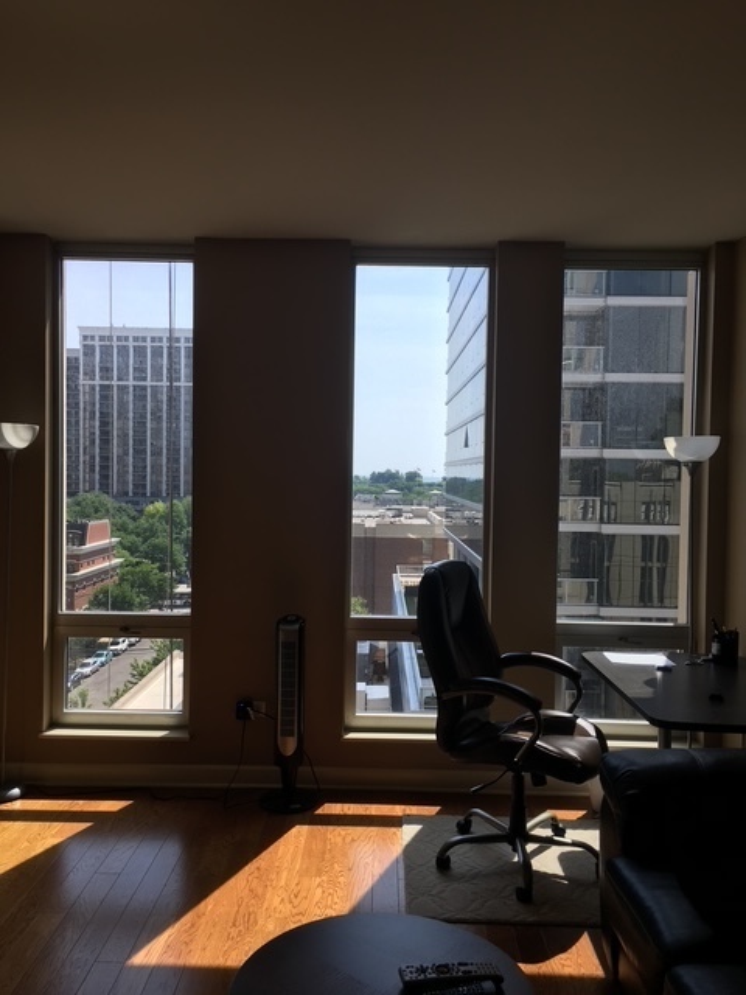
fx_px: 833
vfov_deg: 61.7
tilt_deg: +1.0
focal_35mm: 29
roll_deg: -1.2
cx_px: 373
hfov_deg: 48.2
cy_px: 498
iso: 25
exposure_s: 1/279
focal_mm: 4.15
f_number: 2.2
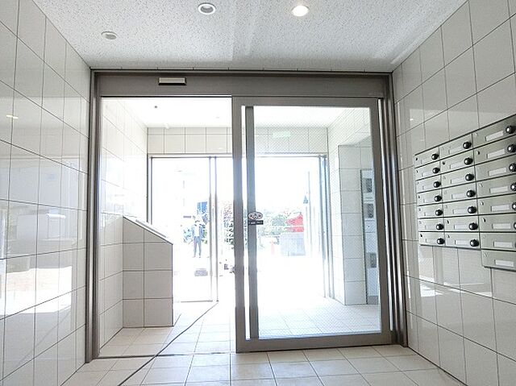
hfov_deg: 69.4
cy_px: 193
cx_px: 258
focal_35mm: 25
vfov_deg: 54.8
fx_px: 372
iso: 800
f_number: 3.5
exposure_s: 1/1000
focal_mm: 4.5
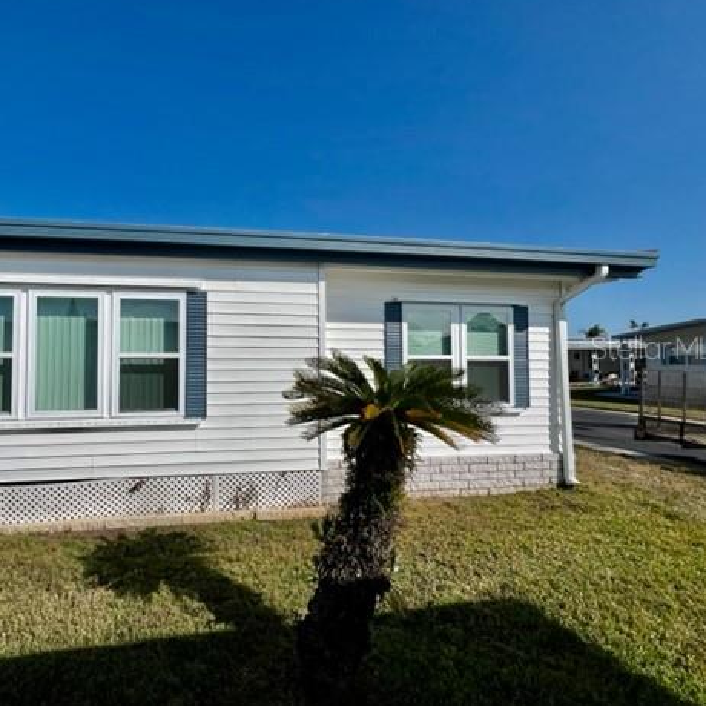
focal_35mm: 16
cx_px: 244
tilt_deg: +2.9
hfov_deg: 84.8
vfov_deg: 87.4
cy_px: 347
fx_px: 369
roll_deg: +1.3
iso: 32
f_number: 1.8
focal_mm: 1.57
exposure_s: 1/5236
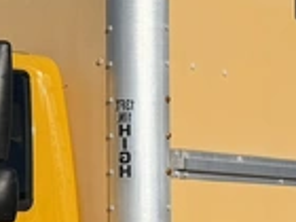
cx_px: 15
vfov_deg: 11.4
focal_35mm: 129
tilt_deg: +1.4
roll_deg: -0.8
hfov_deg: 15.1
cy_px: 215
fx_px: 1103
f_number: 1.78
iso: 80
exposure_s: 1/11905
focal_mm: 6.76
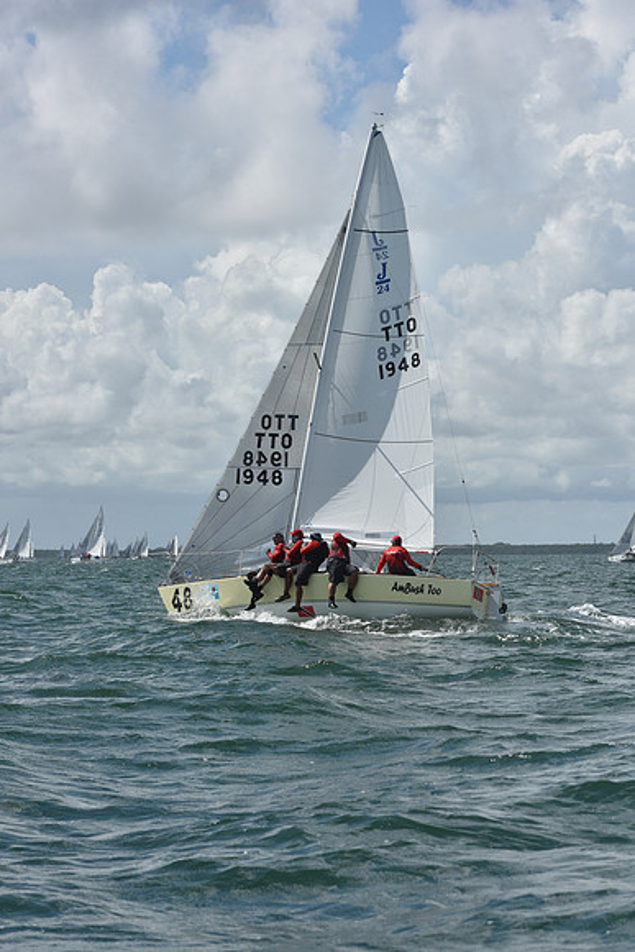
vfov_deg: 20.8
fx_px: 2591
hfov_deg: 14.0
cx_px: 318
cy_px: 476
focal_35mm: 98
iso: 250
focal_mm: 98
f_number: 9
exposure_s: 1/1600
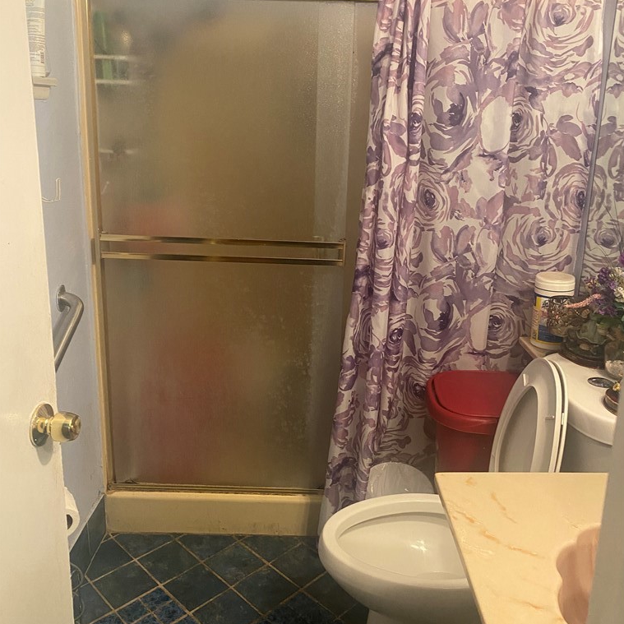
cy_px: 275
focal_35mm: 31
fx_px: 632
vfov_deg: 52.4
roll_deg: -0.5
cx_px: 312
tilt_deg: -13.1
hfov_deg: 52.5
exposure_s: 1/40
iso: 320
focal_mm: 4.25
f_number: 1.8
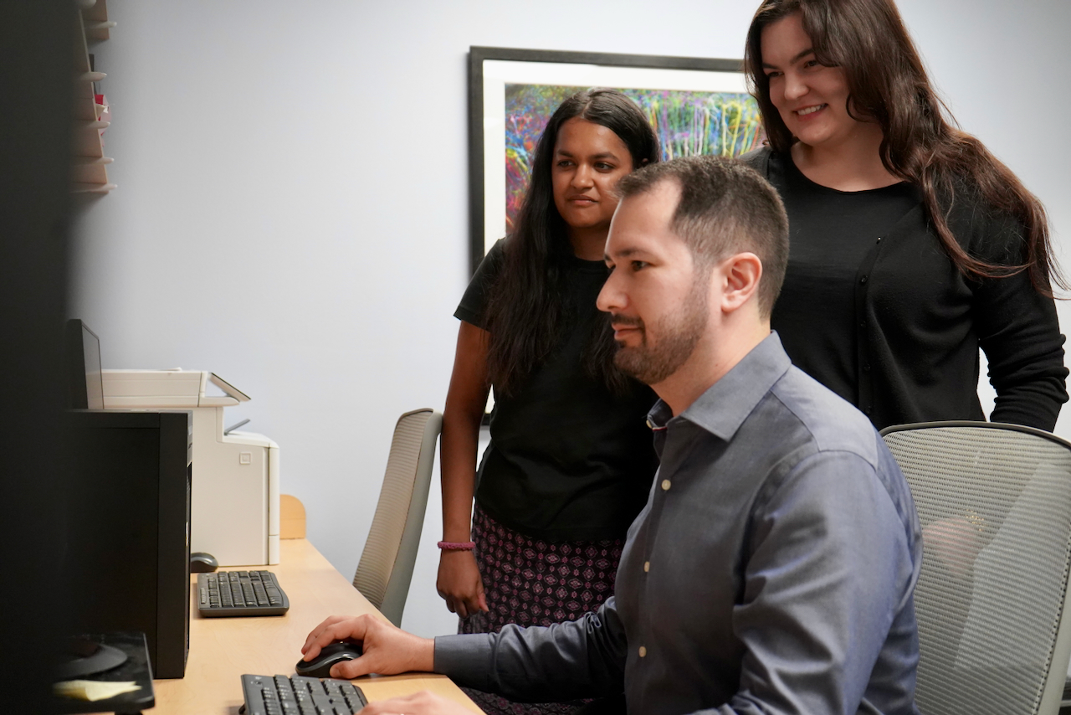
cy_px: 358
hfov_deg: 41.9
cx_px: 536
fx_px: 1398
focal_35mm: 47
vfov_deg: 28.7
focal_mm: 47
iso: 4000
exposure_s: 1/160
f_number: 4.5
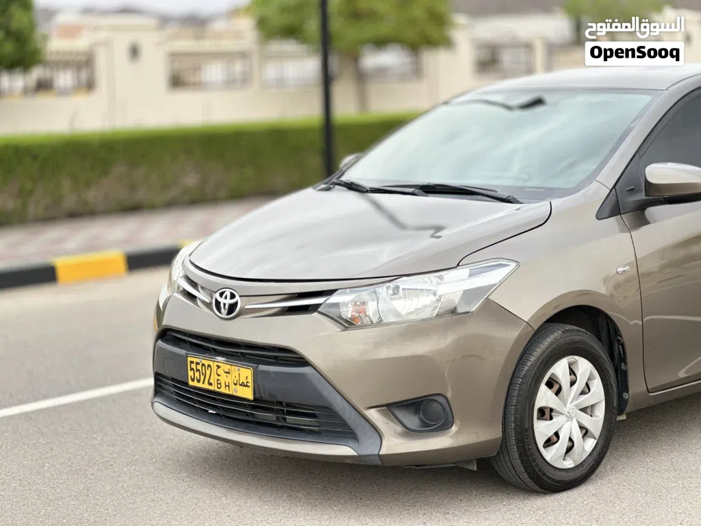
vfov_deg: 19.1
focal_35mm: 77
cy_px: 263
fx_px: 1559
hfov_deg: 25.3
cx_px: 350
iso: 80
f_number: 2.8
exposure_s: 1/121
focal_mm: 9
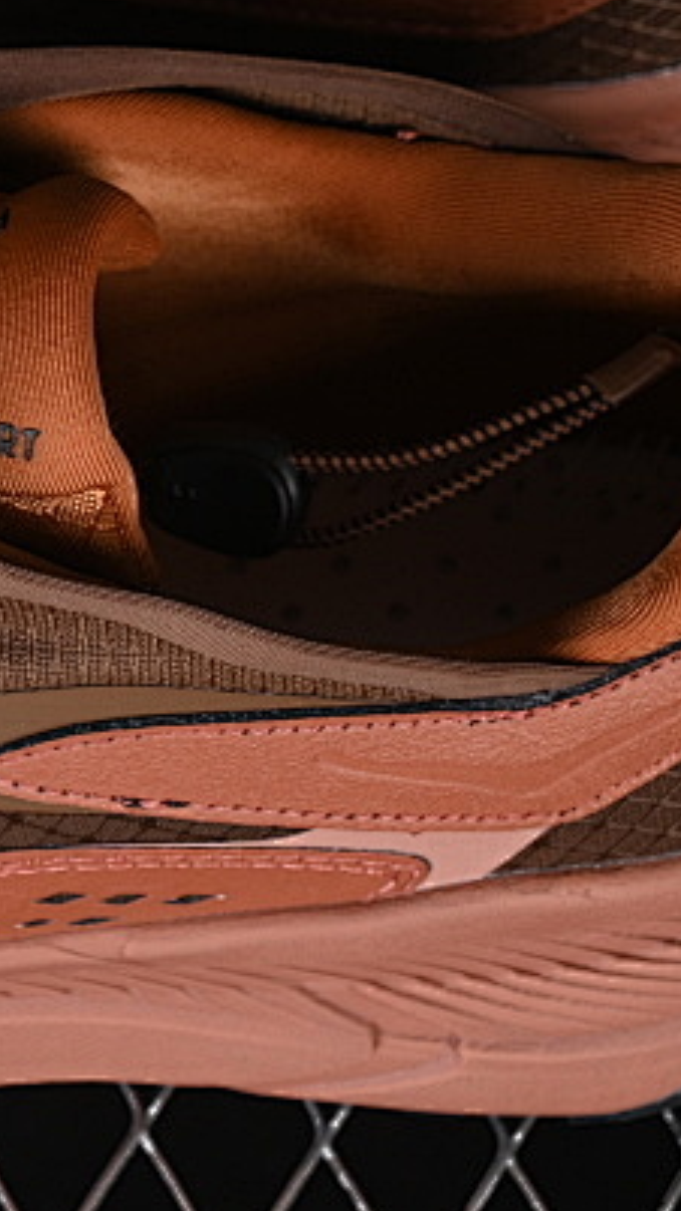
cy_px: 265
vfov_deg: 10.2
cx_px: -223
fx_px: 6776
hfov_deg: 5.7
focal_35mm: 211
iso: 160
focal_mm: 50
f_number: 6.3
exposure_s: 1/80
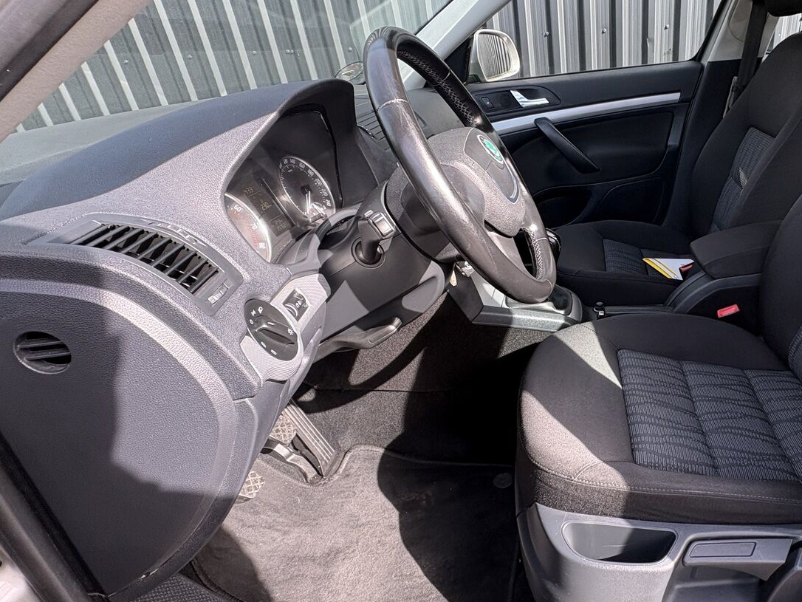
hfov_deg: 72.6
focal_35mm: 22
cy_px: 321
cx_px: 570
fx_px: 510
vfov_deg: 61.0
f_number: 2.2
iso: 64
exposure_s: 1/156
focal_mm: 2.22
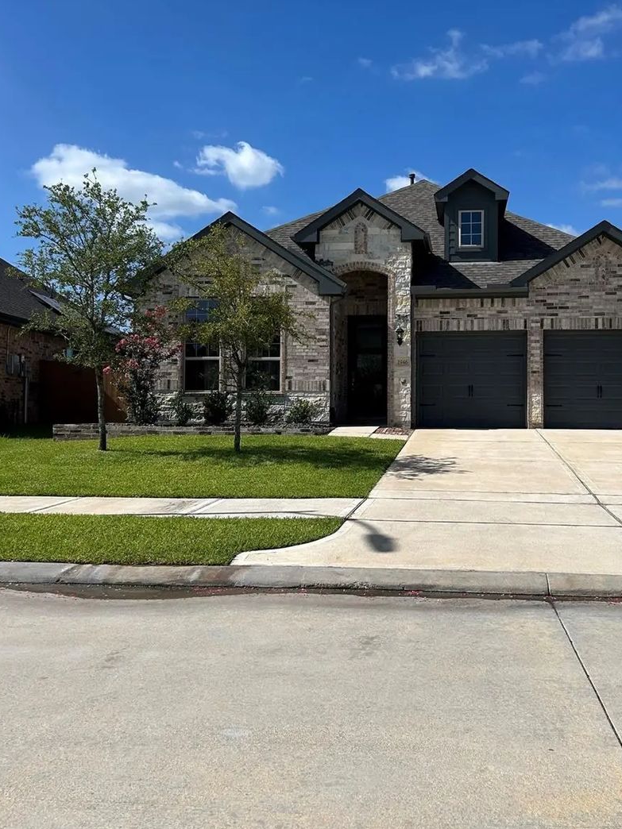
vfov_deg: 53.8
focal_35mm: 34
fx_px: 815
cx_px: 386
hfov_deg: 41.5
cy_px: 364
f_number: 1.5
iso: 50
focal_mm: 5.7
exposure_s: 1/6211
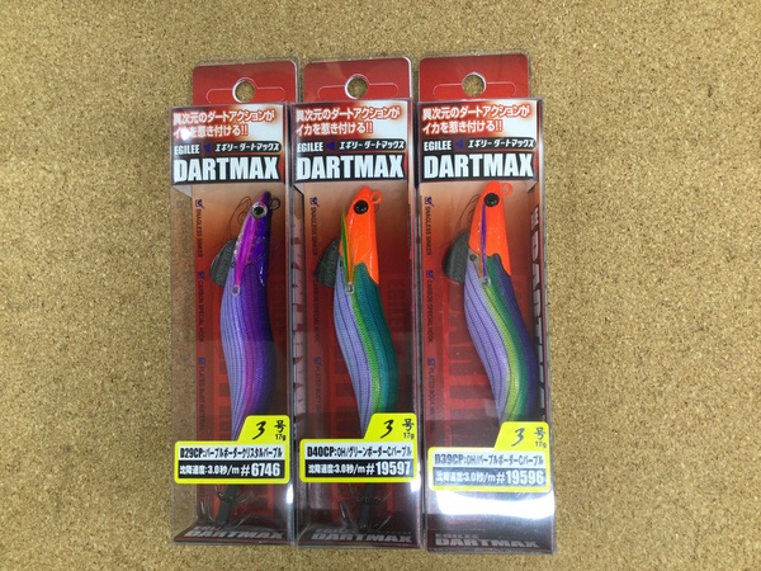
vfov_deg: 45.4
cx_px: 380
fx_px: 682
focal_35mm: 31
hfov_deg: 58.4
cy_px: 286
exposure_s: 1/30
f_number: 2.4
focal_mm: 3.3
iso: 50
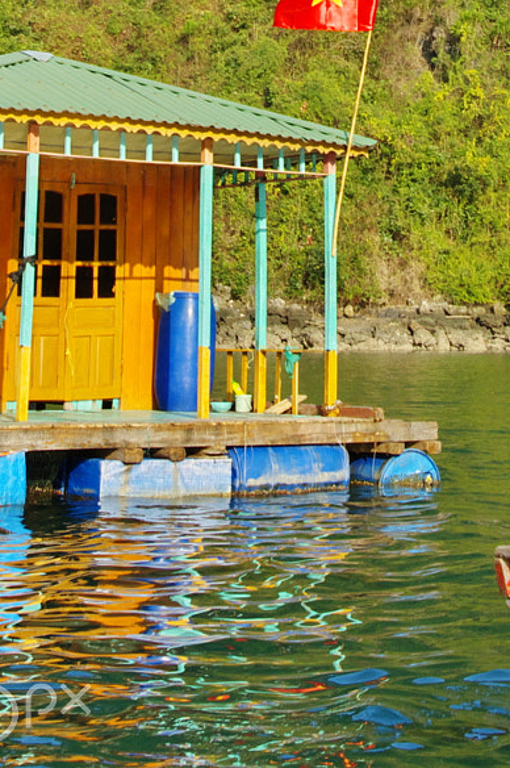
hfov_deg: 15.8
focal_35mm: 85
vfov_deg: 22.0
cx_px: 464
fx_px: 1810
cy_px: -166
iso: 200
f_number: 11
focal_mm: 21
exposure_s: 1/100
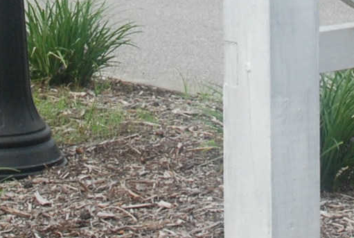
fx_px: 2178
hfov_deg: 9.3
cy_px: -167
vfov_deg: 6.1
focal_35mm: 221
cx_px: 209
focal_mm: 26
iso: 400
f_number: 9
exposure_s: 1/320
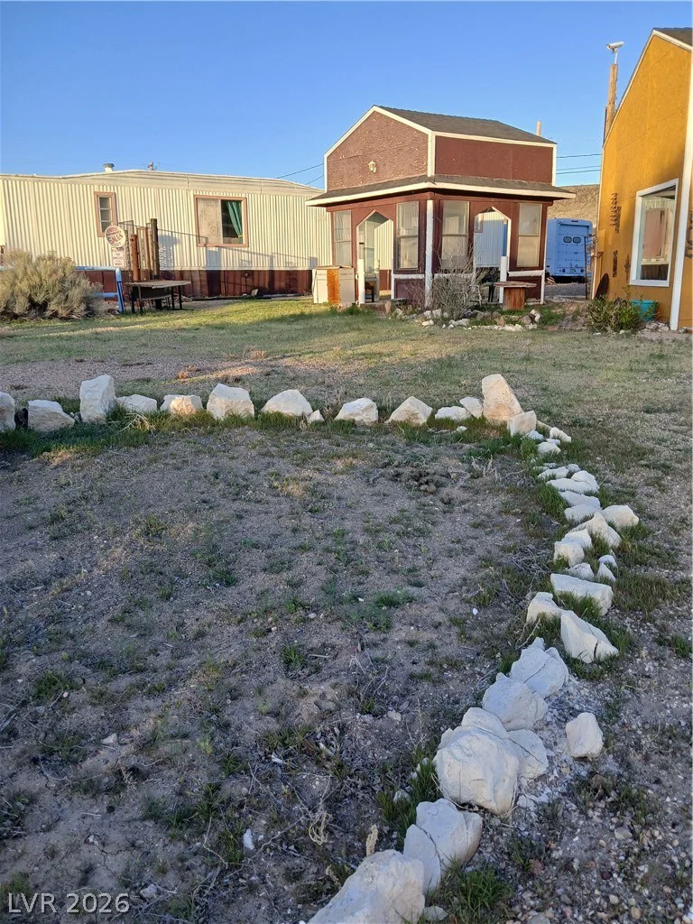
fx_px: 694
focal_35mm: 26
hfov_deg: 53.1
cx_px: 346
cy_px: 462
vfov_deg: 67.3
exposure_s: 1/163
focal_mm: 3.98
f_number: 1.8
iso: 20
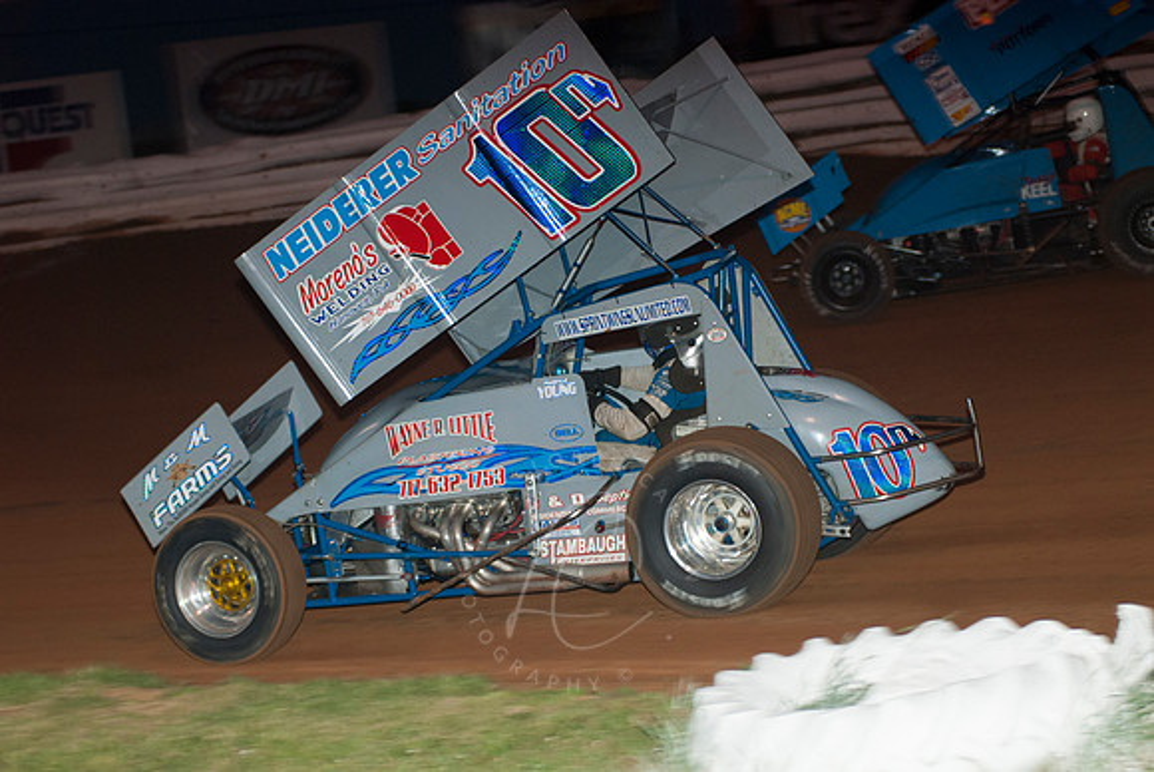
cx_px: 577
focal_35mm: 120
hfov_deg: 17.0
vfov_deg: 11.4
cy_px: 386
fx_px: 3850
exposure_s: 1/400
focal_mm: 80
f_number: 3.2
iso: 250
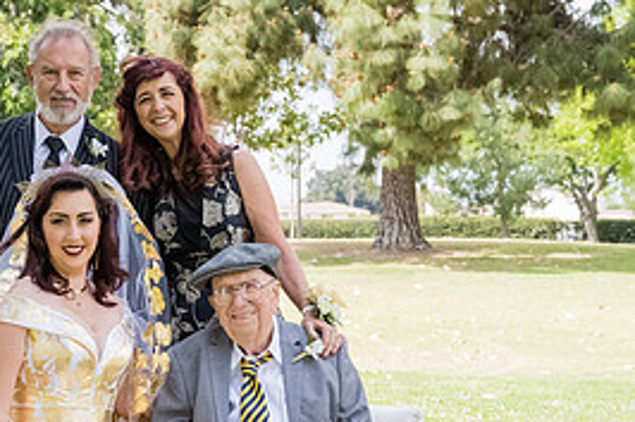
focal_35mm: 119
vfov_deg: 11.5
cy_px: 345
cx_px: 224
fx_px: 2098
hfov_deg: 17.2
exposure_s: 1/1600
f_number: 6.3
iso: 1250
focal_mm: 49
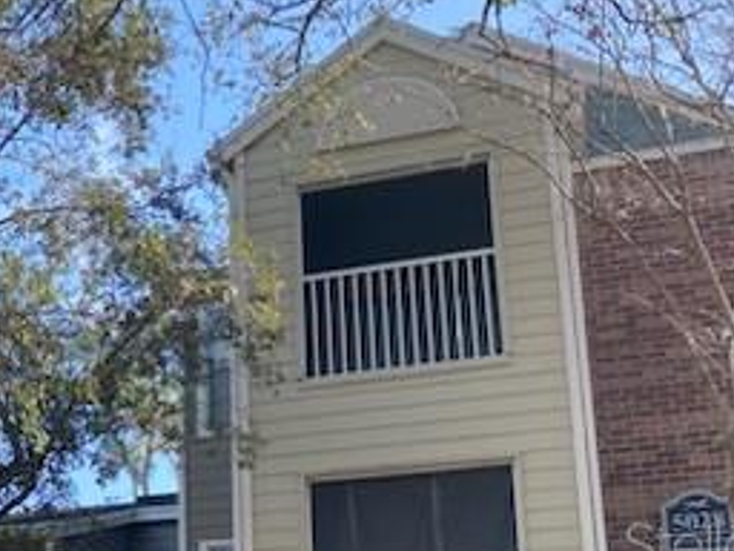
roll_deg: -2.0
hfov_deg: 27.8
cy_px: 542
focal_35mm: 65
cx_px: -23
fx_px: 1378
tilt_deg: +14.3
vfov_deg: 21.8
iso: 32
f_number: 1.8
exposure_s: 1/742
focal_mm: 4.25
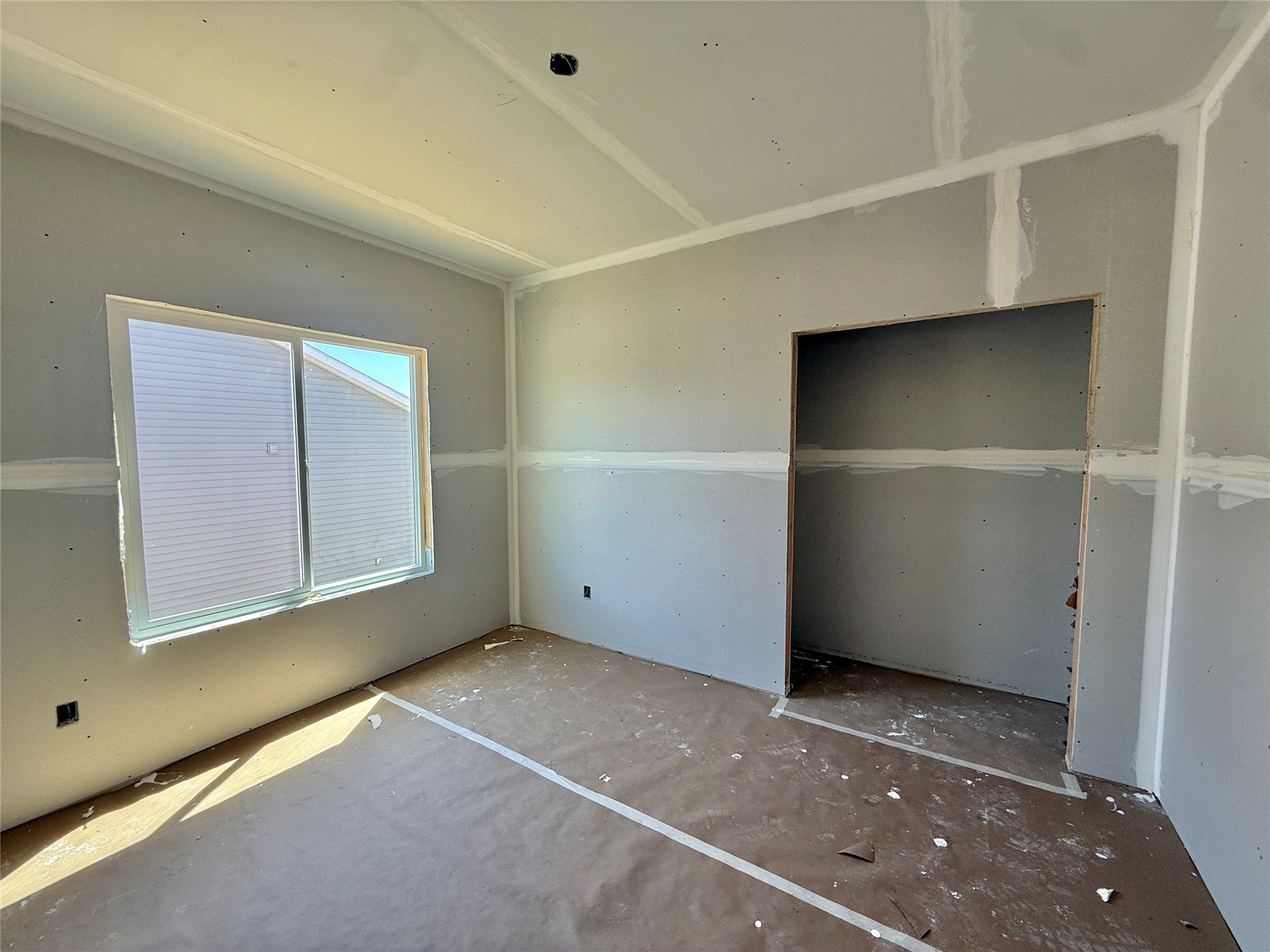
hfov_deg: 102.1
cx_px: 635
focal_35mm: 14
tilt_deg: -3.5
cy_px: 476
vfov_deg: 85.7
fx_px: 514
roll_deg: +0.4
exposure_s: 1/118
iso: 64
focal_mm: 2.22
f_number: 2.2
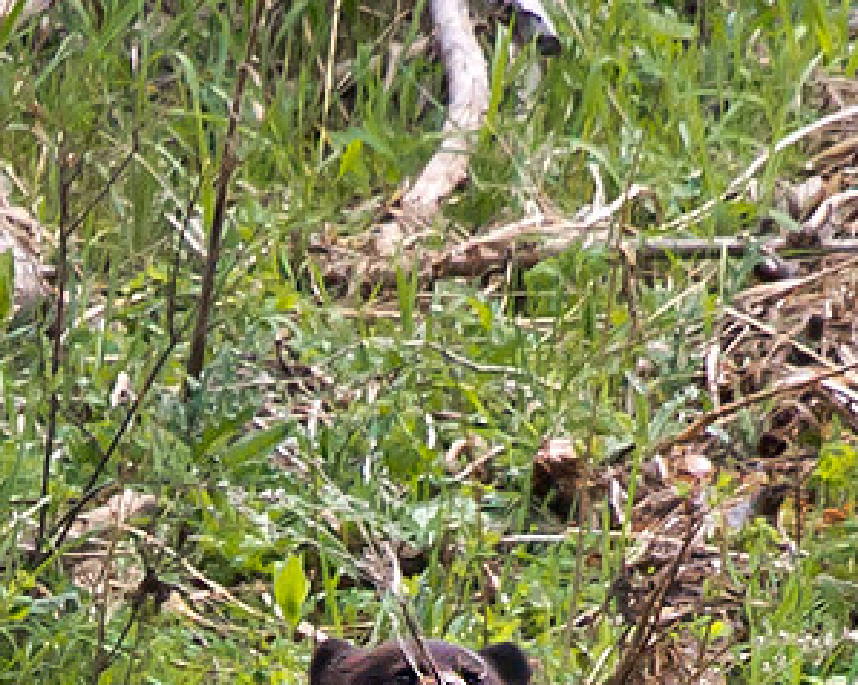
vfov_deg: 1.8
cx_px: 429
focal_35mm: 851
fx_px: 21596
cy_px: 613
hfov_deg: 2.3
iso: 320
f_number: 6.3
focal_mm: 400
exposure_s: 1/320
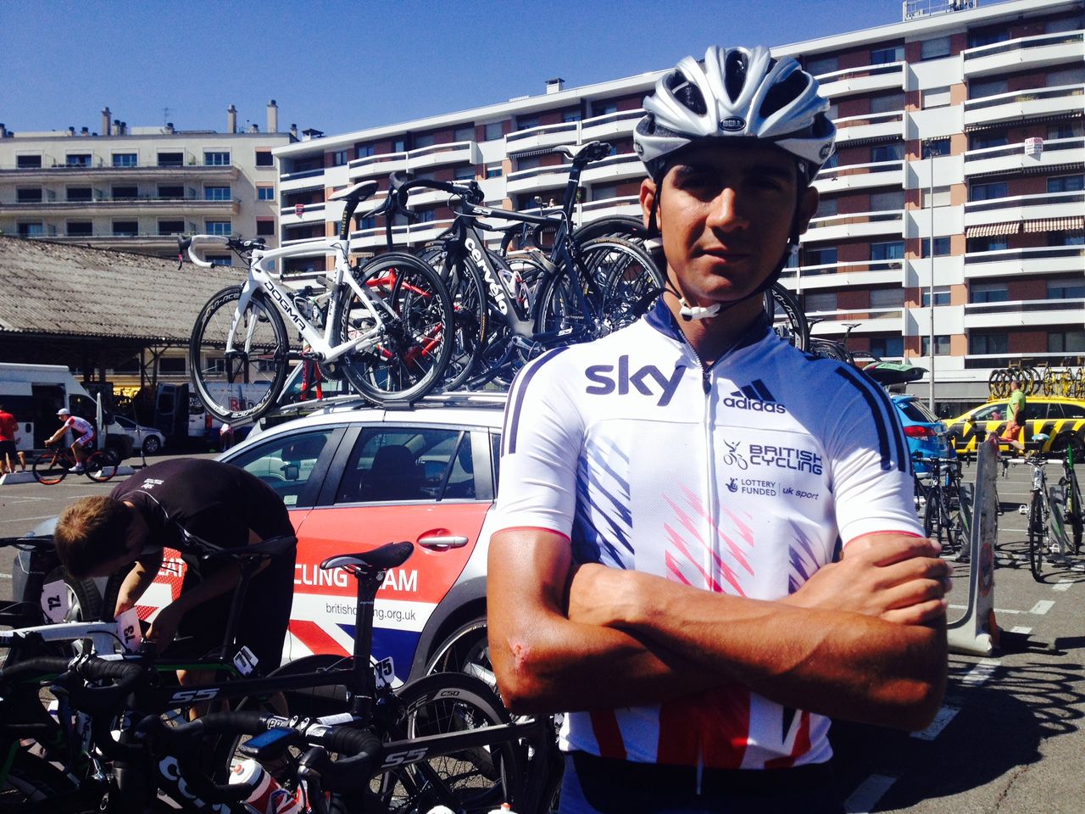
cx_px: 542
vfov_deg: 40.7
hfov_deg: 52.6
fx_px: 1097
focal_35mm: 35
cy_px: 407
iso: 50
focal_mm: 4.28
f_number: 2.4
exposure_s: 1/1972
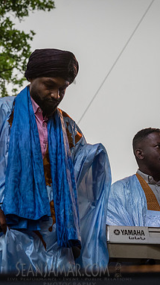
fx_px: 746
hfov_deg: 12.2
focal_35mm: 99
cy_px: 133
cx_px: 55
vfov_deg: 21.6
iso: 1600
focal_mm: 58
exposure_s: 1/1000
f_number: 4.5
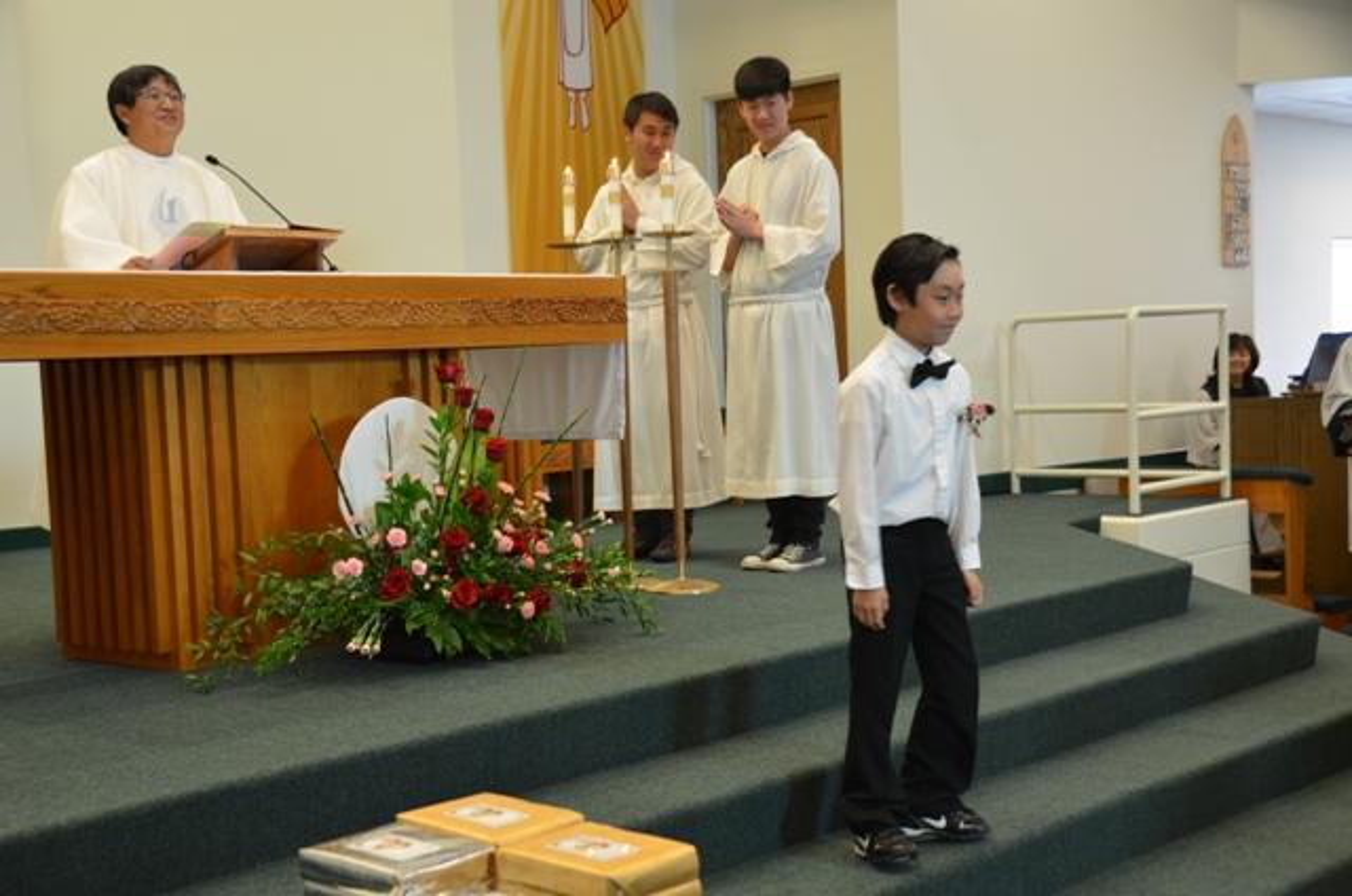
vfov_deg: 28.0
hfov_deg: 41.2
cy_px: 448
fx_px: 1799
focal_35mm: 48
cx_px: 676
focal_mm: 32
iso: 900
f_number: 4.2
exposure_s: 1/30
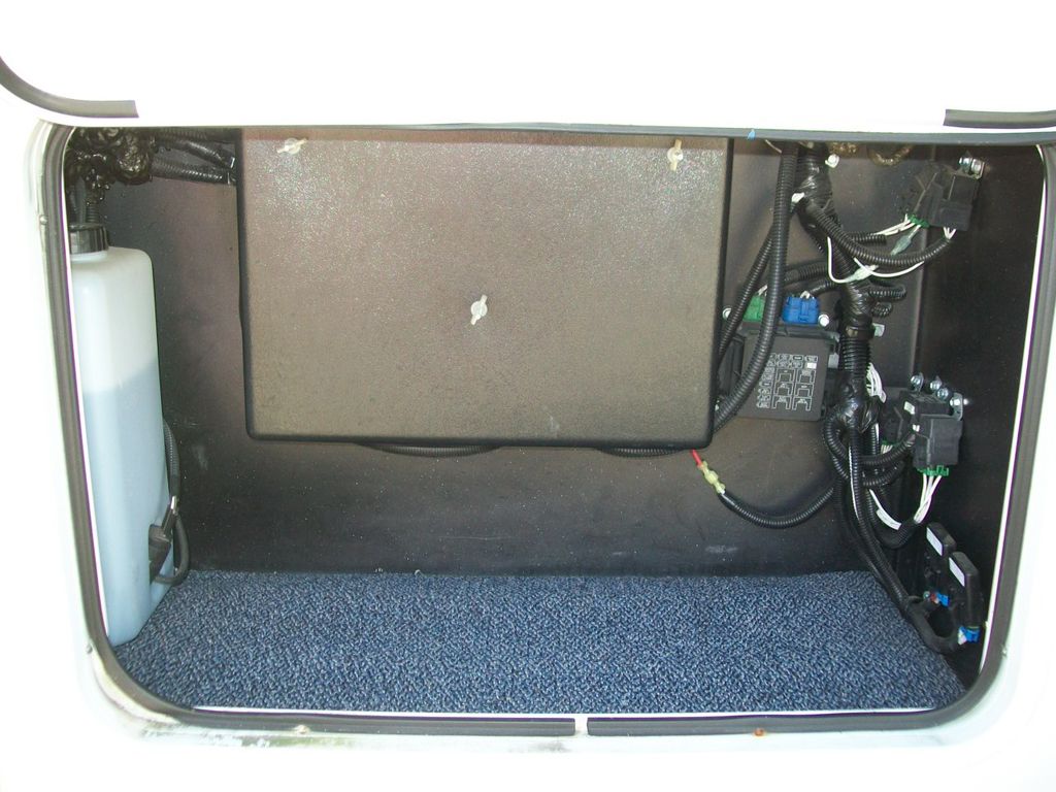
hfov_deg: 51.4
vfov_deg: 39.7
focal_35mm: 36
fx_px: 1098
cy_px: 396
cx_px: 528
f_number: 2.7
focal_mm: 6
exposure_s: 1/80
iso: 64
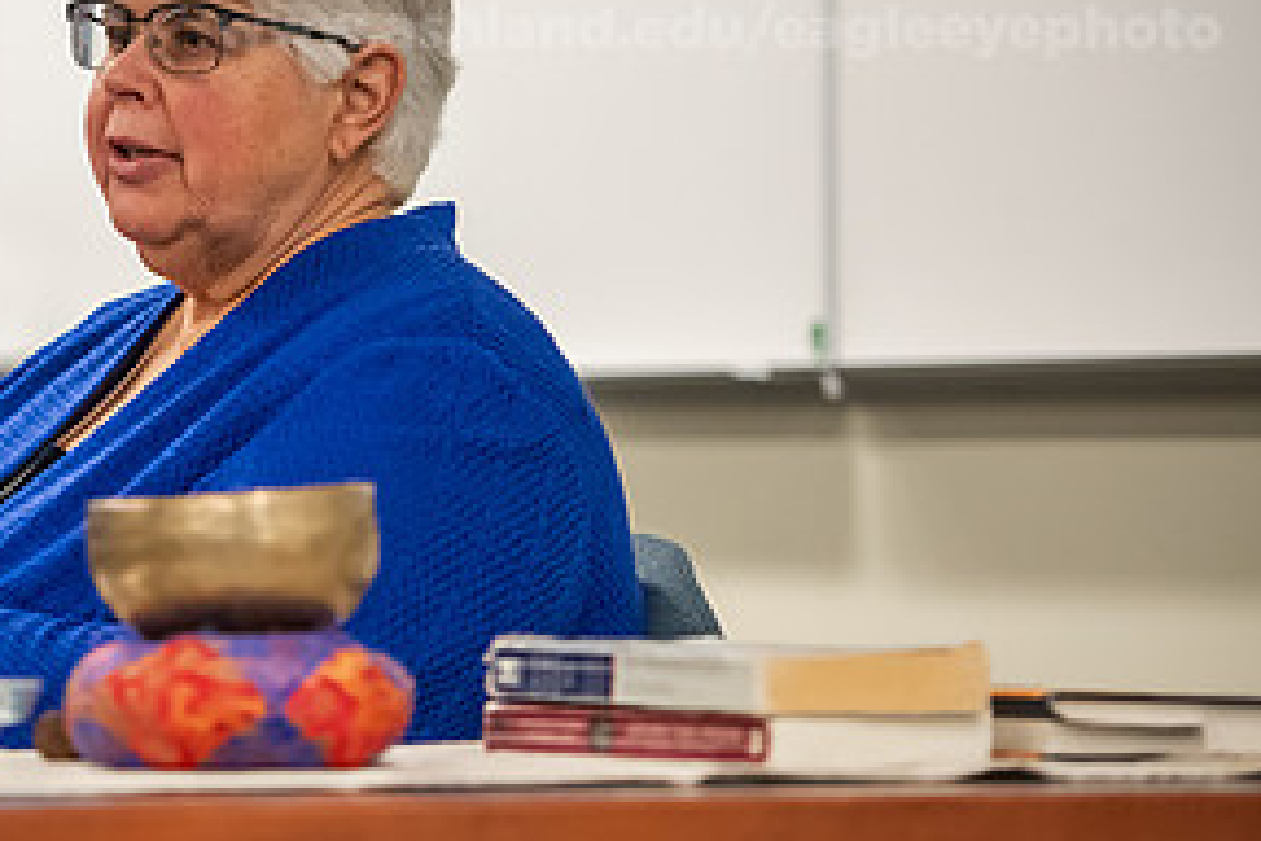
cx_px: 18
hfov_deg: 8.5
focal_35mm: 242
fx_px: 8476
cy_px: 120
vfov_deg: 5.7
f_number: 2.8
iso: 2000
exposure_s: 1/200
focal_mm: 120
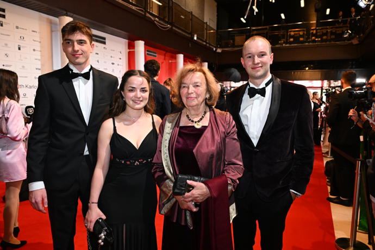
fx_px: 276
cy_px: 125
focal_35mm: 26
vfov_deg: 48.7
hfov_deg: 68.4
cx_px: 188
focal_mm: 26.5
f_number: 5.6
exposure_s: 1/125
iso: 3200
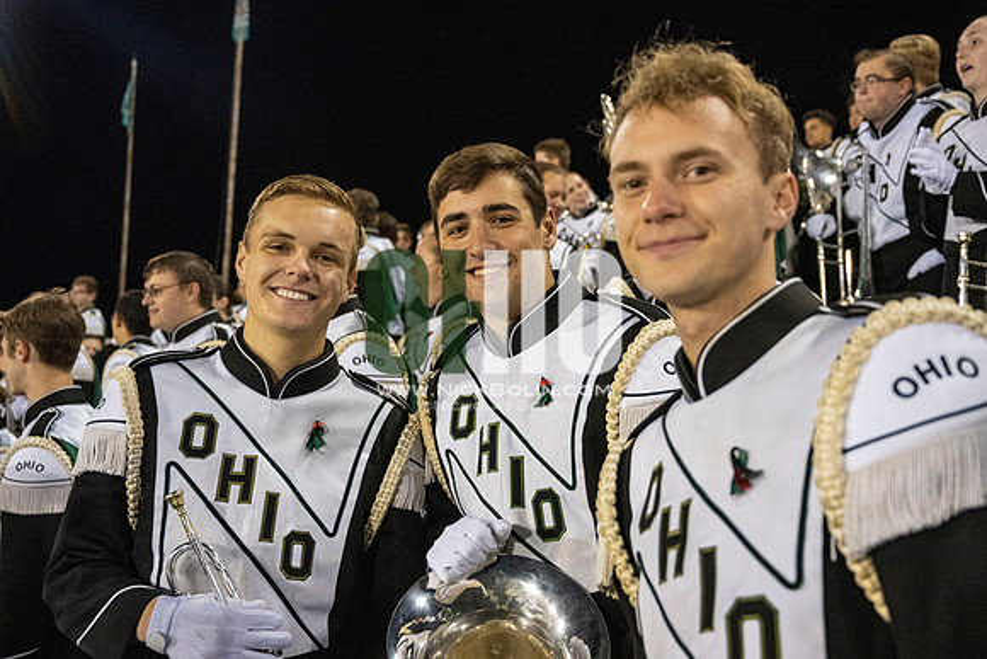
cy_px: 330
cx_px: 494
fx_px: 1069
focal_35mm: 39
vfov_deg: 34.2
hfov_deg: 49.5
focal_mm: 39
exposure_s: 1/500
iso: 3200
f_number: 4
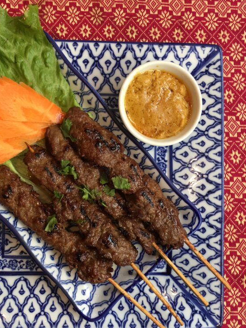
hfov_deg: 35.7
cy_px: 180
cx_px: 86
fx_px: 379
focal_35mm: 40
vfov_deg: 46.7
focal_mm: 4.15
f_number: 2.2
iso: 32
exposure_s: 1/33
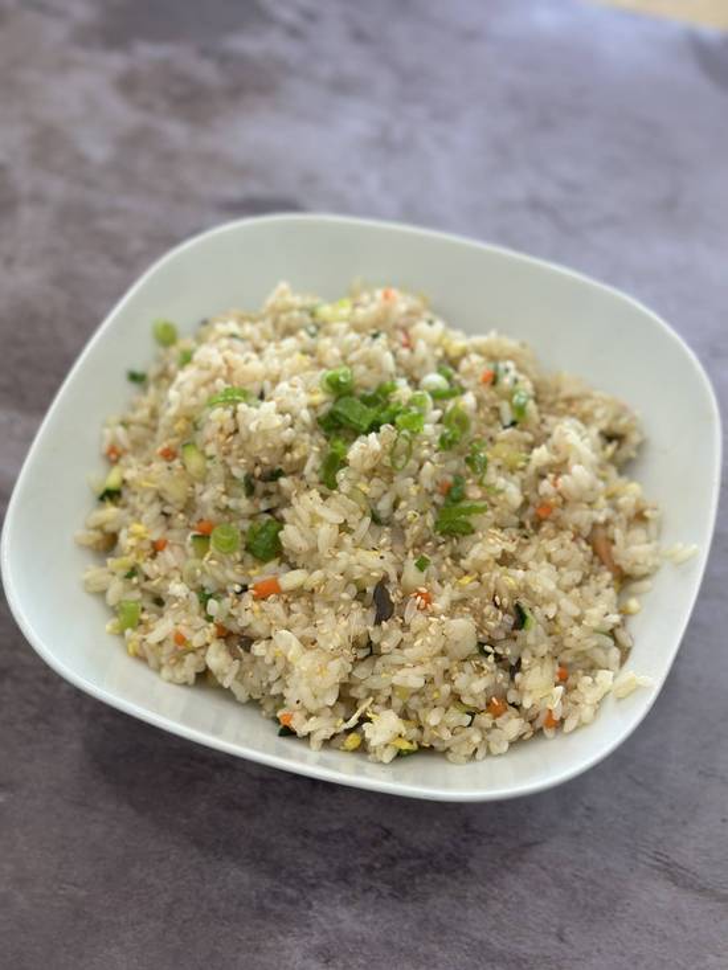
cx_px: 364
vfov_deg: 39.7
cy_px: 485
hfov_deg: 30.3
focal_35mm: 48
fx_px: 1346
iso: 64
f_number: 1.78
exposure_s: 1/120
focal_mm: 6.86
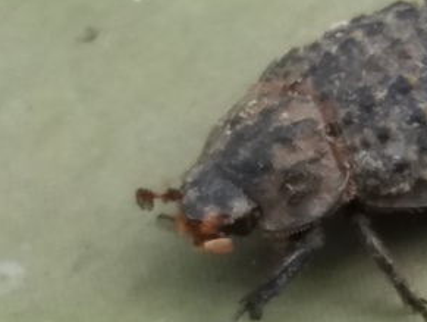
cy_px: 254
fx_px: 1013
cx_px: 271
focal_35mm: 82
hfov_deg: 23.7
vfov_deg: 17.9
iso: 64
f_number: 1.9
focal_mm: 3.7
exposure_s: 1/120
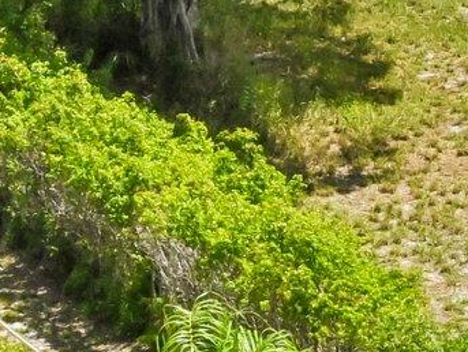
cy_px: -443
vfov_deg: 8.1
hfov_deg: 11.5
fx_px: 2328
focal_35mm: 172
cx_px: 261
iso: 2500
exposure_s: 1/6400
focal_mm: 30
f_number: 8
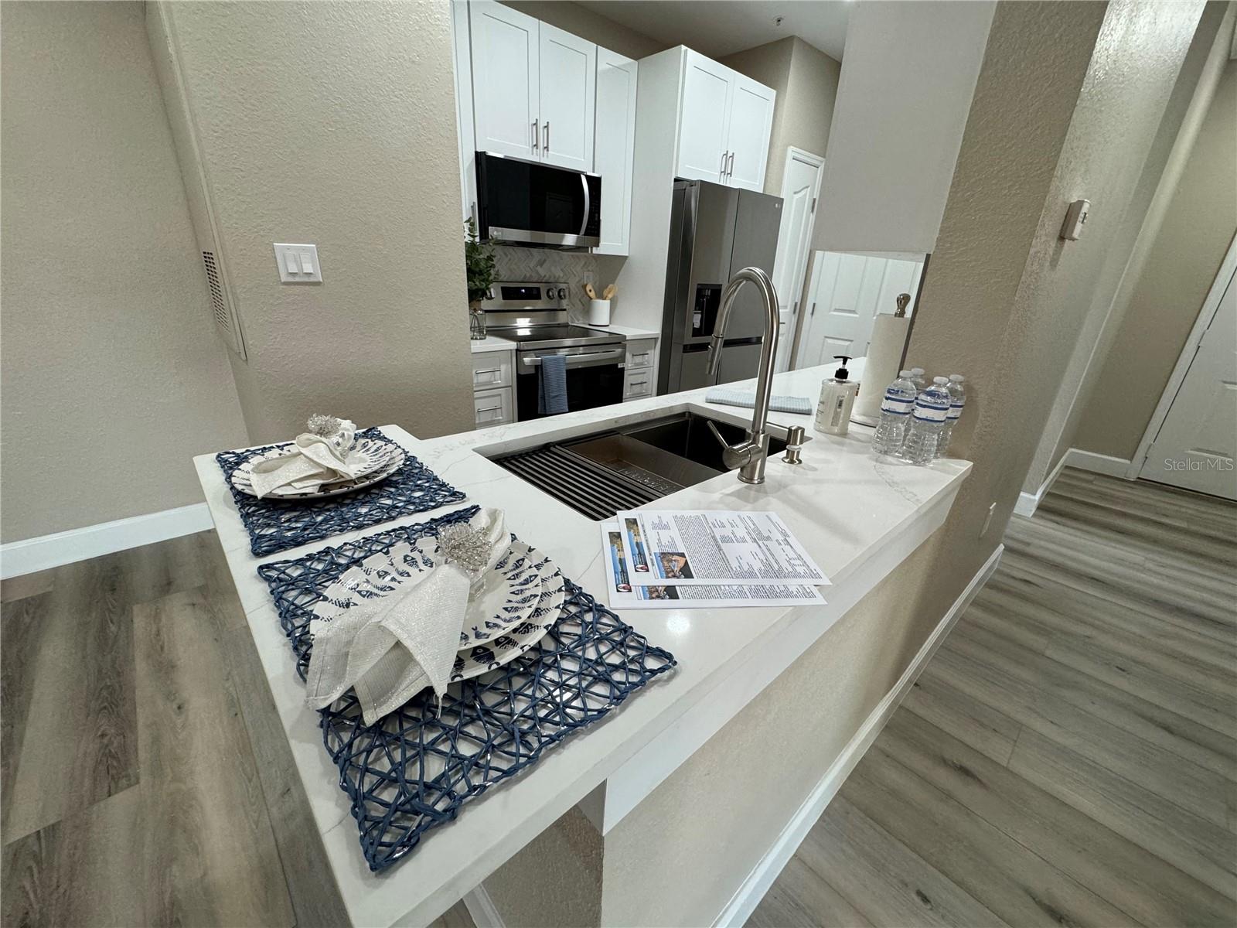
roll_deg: -3.4
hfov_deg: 102.1
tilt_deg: -21.5
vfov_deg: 85.7
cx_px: 618
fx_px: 500
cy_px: 464
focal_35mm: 14
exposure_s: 1/120
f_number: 2.2
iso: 250
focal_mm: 2.22
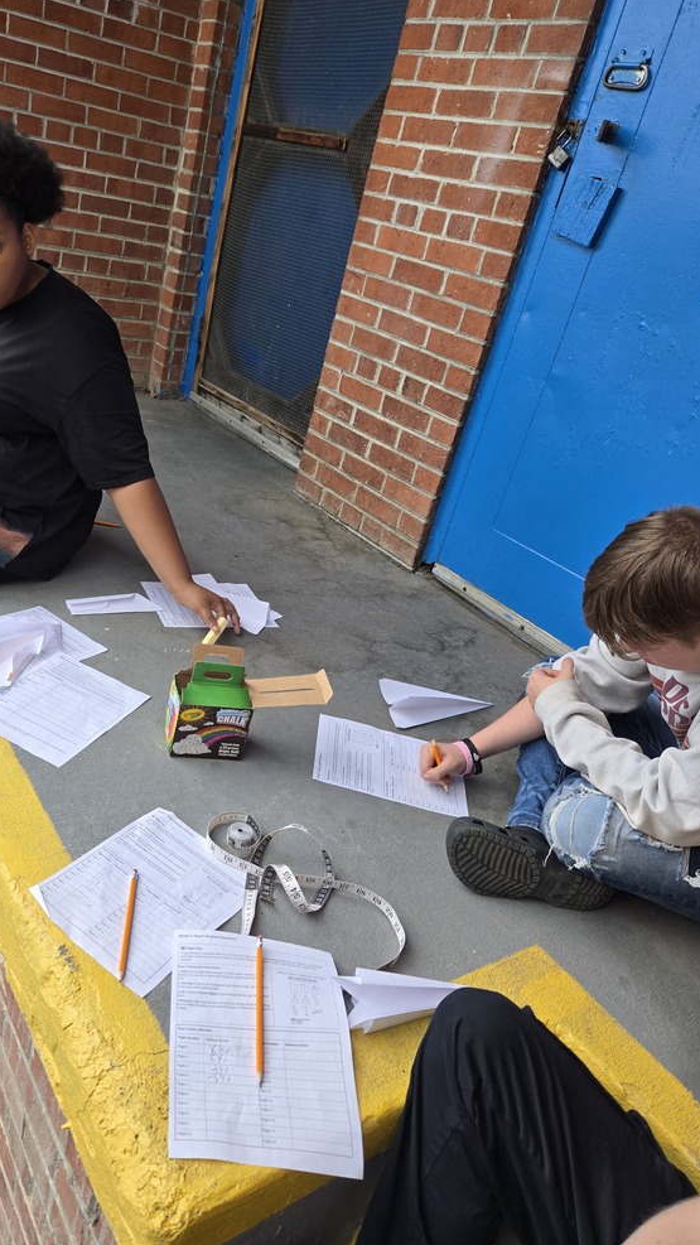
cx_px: 225
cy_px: 602
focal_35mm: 26
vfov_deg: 71.9
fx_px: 858
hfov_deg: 43.7
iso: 80
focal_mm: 5.4
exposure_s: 1/713
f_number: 1.8
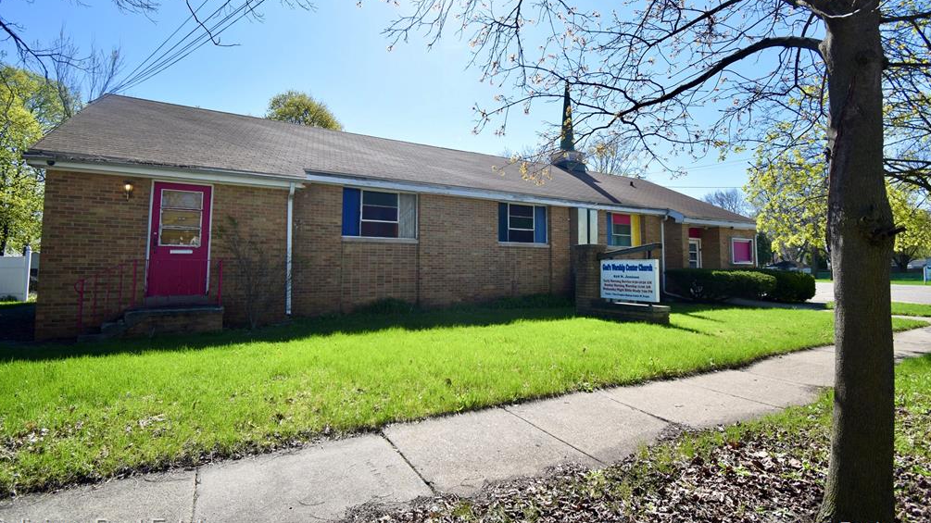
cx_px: 459
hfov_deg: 99.4
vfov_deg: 66.8
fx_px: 395
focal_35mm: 16
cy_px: 229
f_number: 4.5
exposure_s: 1/400
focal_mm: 10
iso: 100
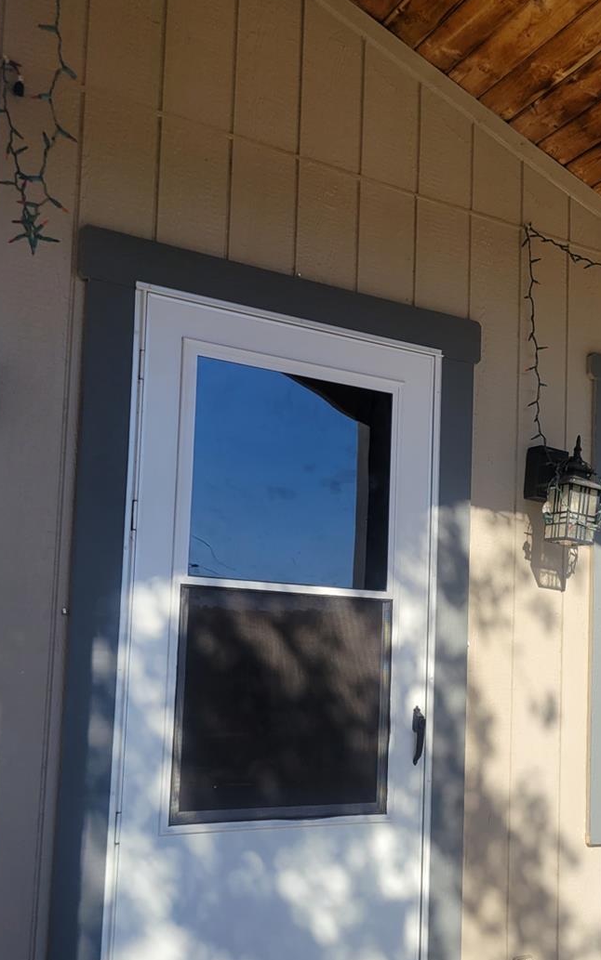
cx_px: 481
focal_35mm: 40
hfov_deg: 31.2
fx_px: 1048
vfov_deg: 48.7
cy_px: 608
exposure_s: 1/1804
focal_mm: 5.4
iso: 40
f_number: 1.8
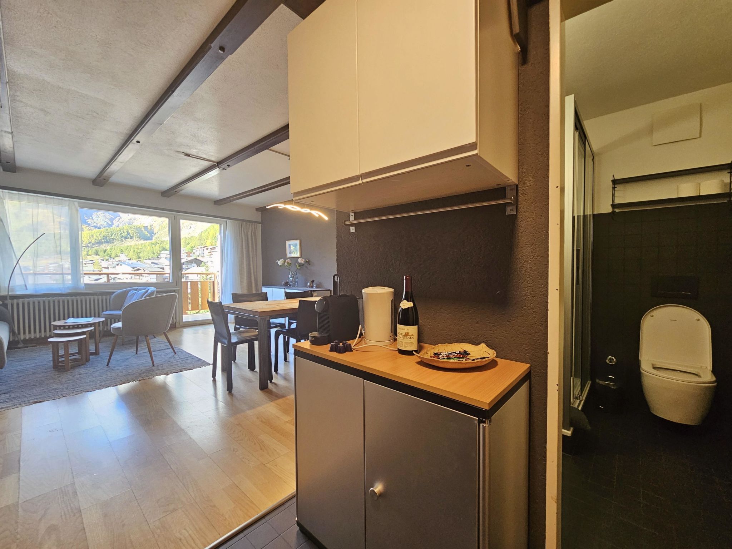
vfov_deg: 89.9
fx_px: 275
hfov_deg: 106.2
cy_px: 274
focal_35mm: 13
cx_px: 366
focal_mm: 2.2
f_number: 2.2
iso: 125
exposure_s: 1/50
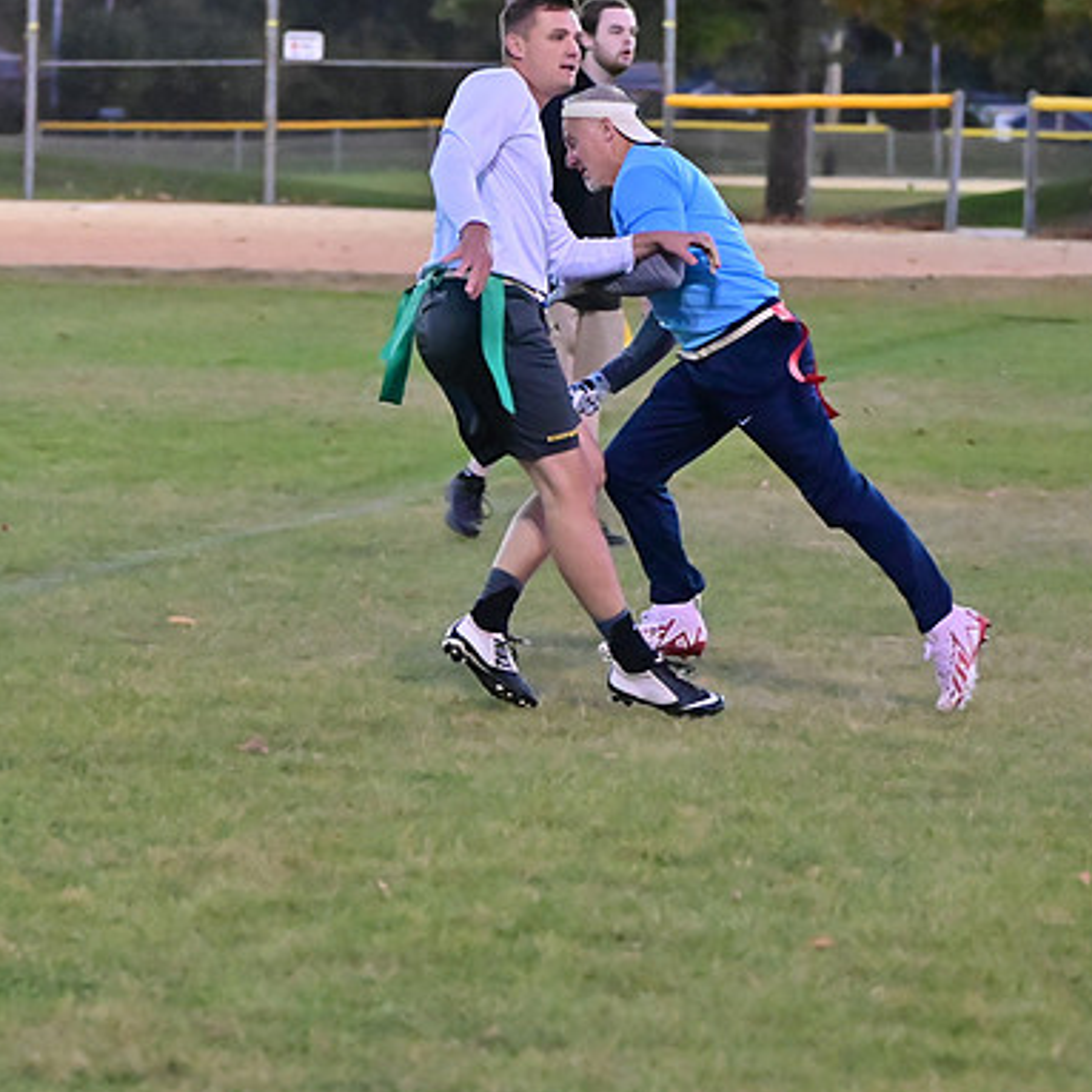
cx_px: 570
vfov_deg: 8.7
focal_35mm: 202
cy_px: 546
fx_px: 7209
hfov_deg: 8.7
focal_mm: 105
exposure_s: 1/640
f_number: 4
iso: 6400
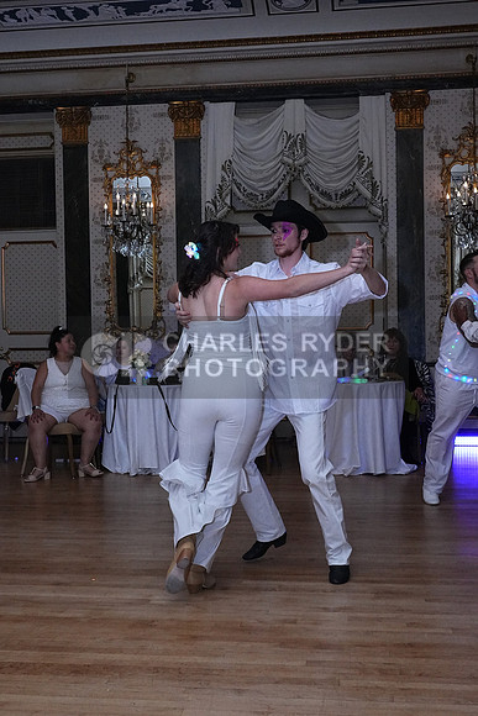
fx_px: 836
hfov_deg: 31.9
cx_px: 239
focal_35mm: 42
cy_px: 358
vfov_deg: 46.4
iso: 5000
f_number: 7.1
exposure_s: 1/200
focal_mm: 28
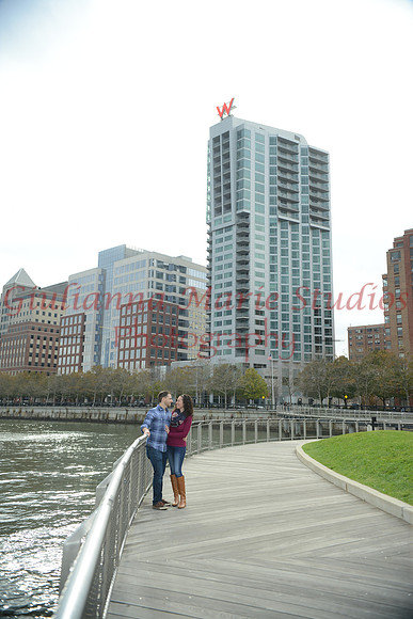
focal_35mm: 30
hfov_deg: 43.6
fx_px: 516
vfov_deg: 61.9
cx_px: 206
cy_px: 310
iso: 250
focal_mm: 30
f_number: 5.6
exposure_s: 1/250
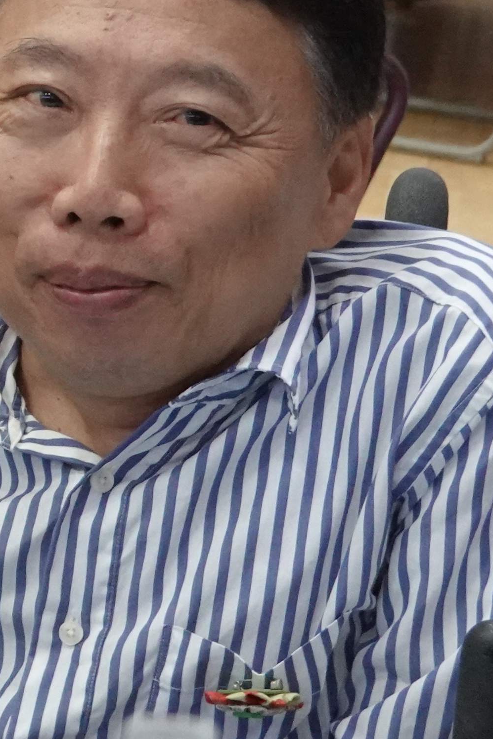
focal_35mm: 172
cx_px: -642
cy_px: 243
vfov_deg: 11.9
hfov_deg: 7.5
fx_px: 3532
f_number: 4
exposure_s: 1/125
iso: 2000
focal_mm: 17.53
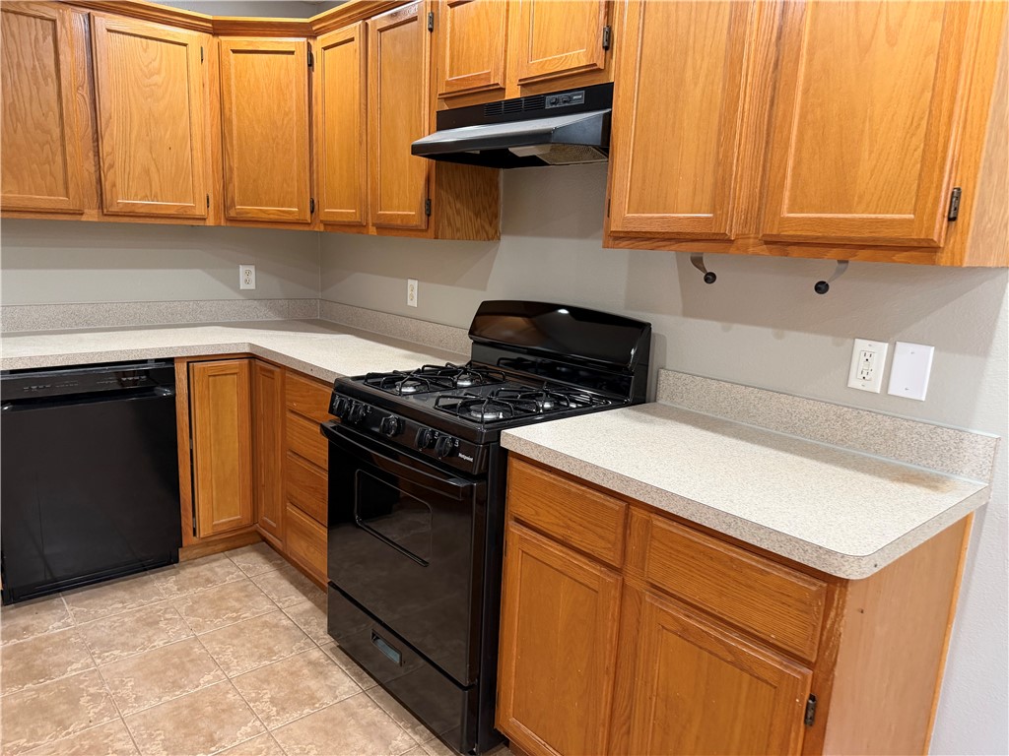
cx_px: 504
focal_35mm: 24
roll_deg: -1.3
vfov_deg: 56.8
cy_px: 378
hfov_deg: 71.6
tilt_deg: -9.5
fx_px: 700
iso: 320
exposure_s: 1/60
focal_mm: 6.76
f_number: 1.78
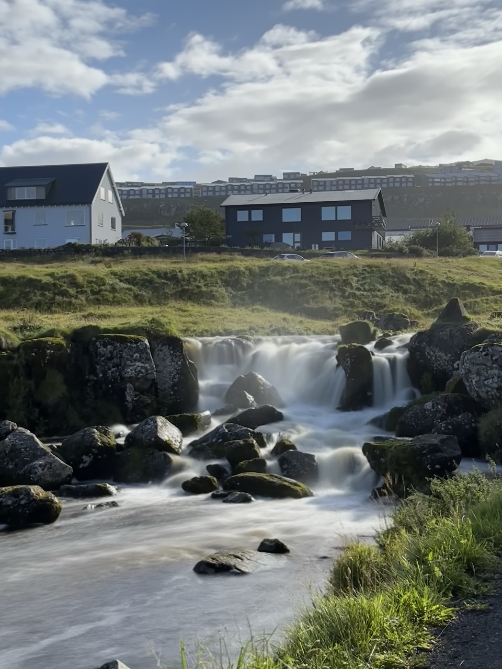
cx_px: 251
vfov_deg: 39.7
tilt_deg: +0.3
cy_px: 334
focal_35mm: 48
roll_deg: -0.2
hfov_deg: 30.3
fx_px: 928
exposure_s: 1/6211
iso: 64
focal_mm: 6.86
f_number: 1.78
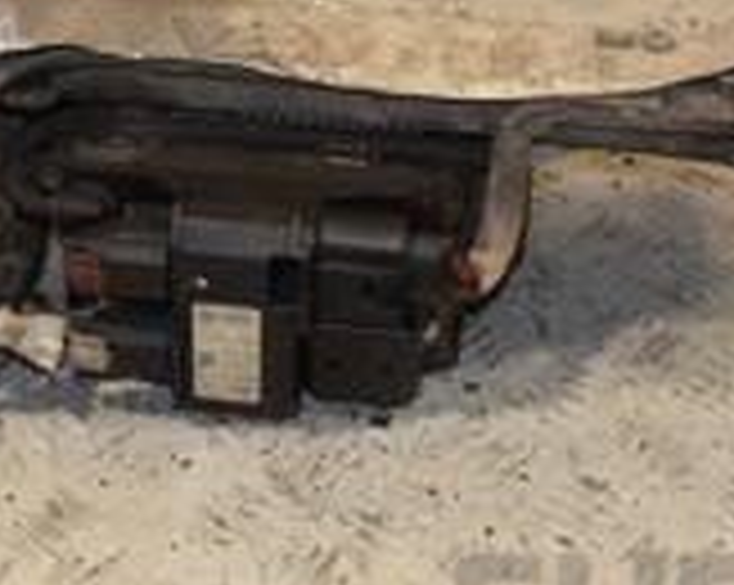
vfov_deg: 13.3
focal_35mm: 114
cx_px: 369
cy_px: 22
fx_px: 2474
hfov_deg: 16.9
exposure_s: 1/160
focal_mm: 22
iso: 800
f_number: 7.1
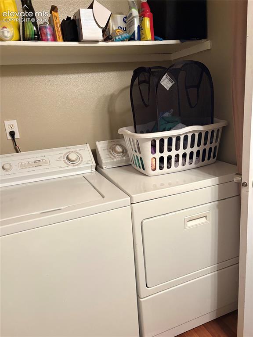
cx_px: 126
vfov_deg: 67.3
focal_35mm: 26
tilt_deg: -14.7
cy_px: 168
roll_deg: +4.0
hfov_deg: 53.1
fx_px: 253
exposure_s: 1/60
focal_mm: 5.96
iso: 400
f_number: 1.6
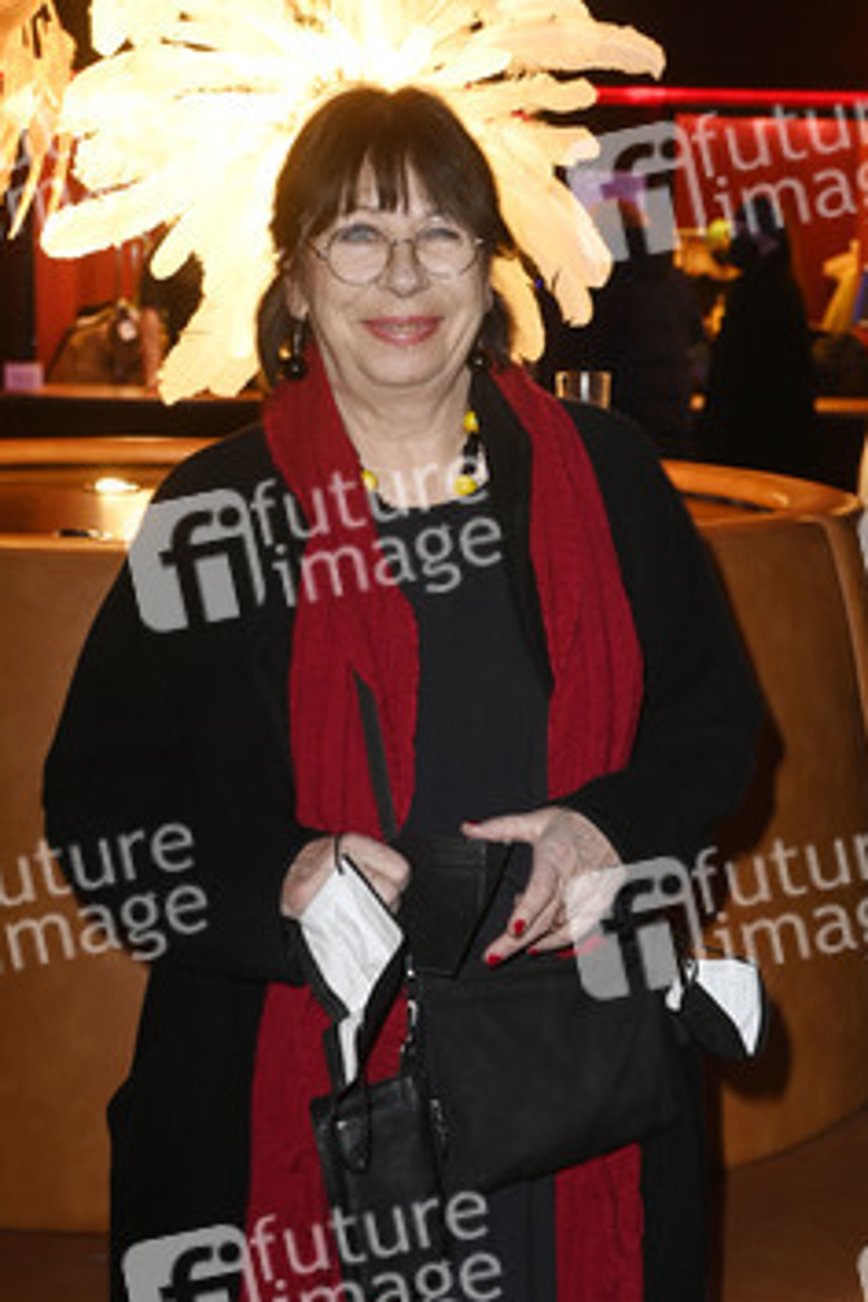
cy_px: 728
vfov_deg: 28.8
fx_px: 2531
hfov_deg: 19.5
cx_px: 419
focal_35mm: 70
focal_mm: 62
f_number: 6.3
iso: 1000
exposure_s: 1/30
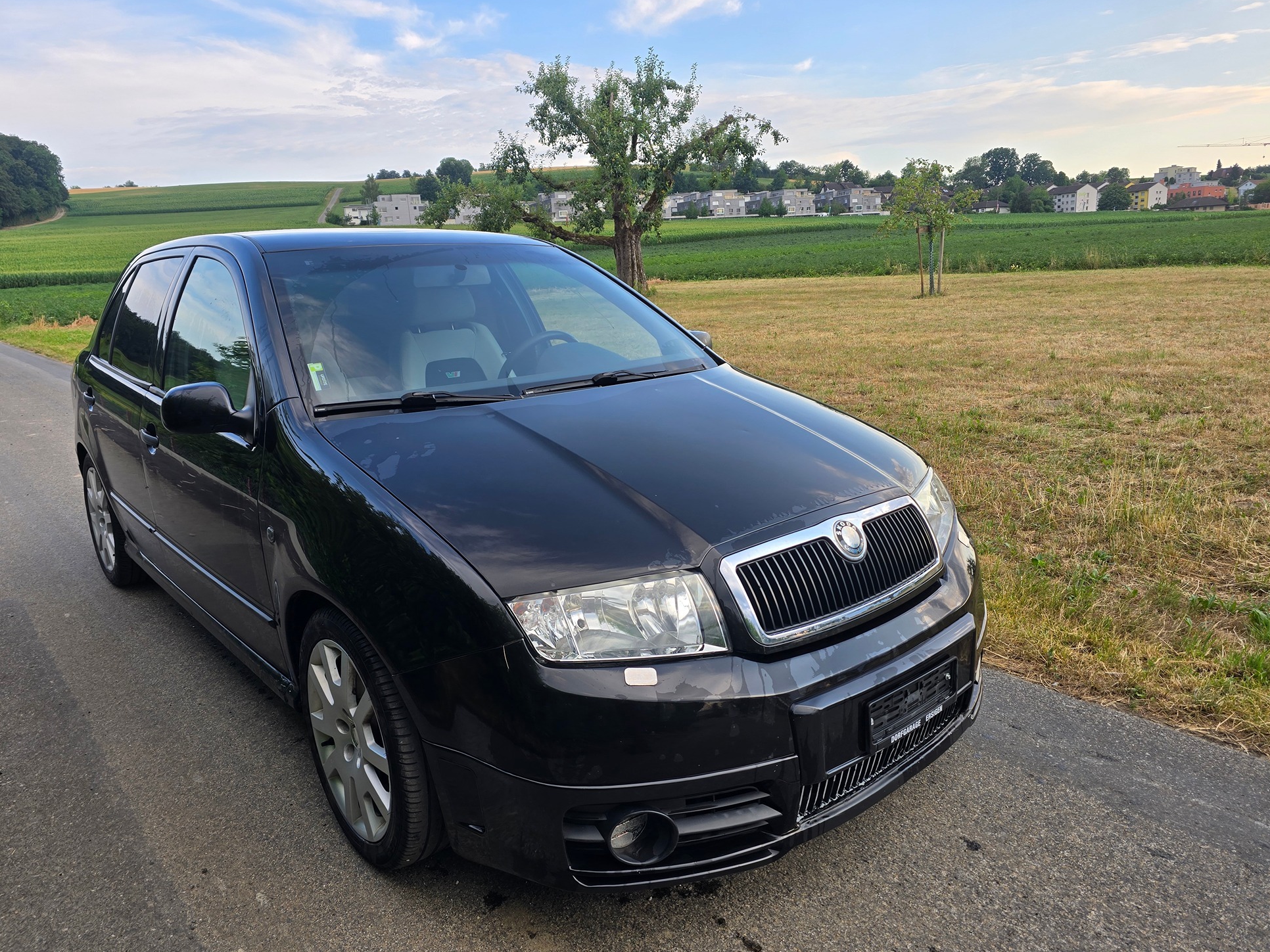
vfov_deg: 56.8
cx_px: 630
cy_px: 471
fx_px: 881
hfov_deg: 71.6
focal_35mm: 24
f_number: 1.7
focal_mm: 6.3
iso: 12
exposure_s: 1/185
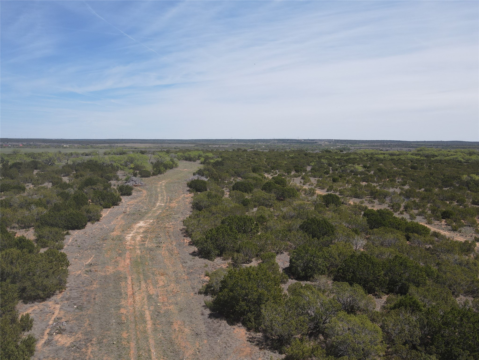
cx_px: 240
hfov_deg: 71.6
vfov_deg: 56.8
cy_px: 180
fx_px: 332
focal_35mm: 24
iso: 100
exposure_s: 1/800
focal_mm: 4.5
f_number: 2.8
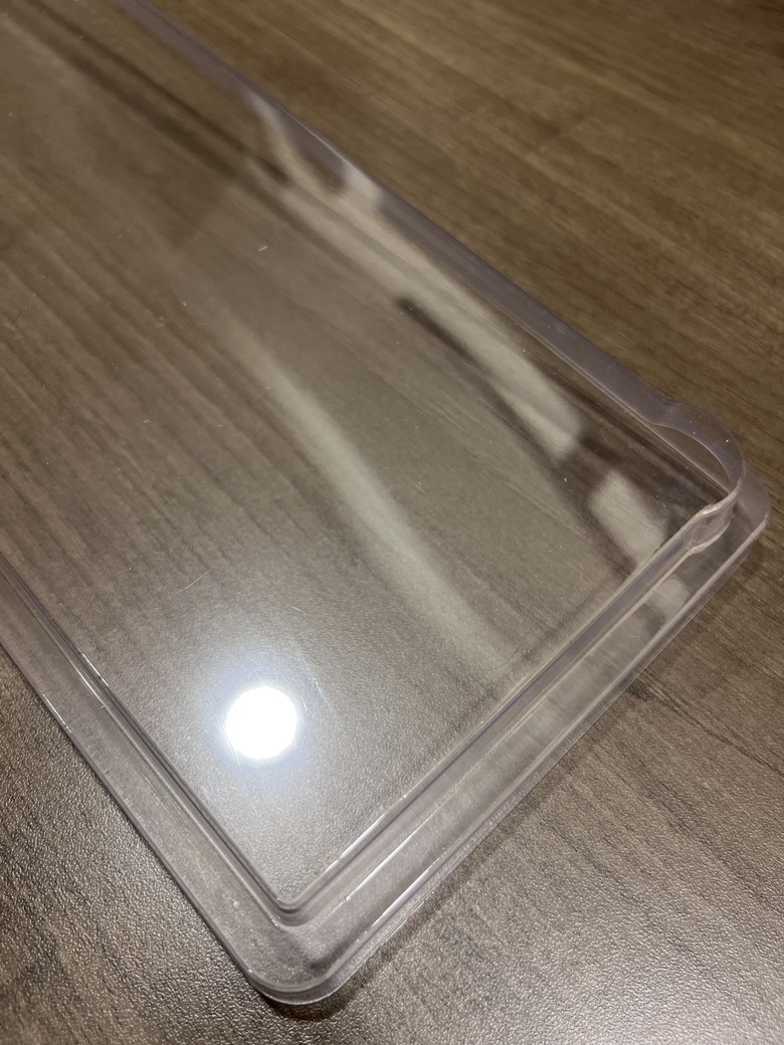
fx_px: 785
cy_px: 522
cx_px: 392
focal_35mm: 26
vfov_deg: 67.3
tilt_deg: -58.0
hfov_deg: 53.1
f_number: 1.5
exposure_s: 1/120
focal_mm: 5.7
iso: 50
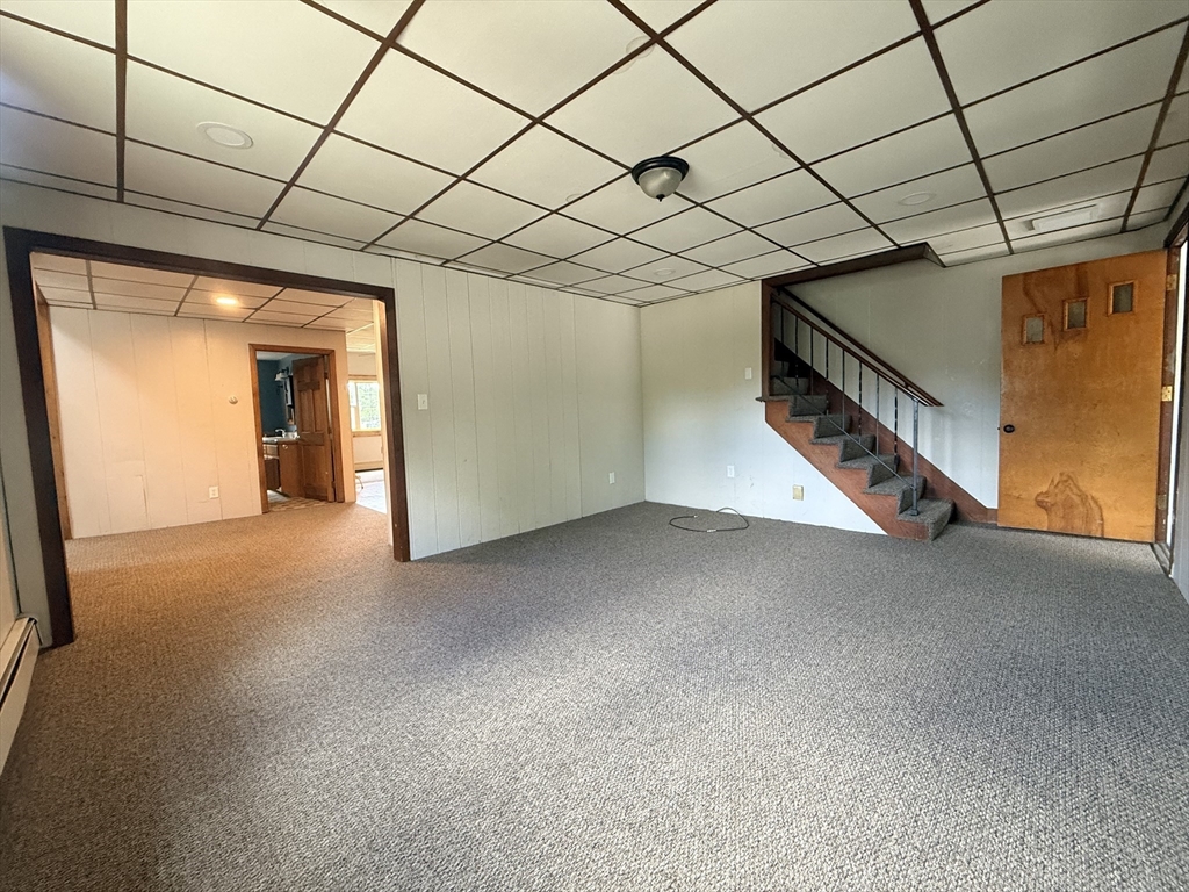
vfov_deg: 85.7
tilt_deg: -4.0
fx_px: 481
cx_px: 594
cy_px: 446
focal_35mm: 14
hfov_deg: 102.1
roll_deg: +2.0
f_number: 2.2
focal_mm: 2.22
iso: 400
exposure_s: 1/60
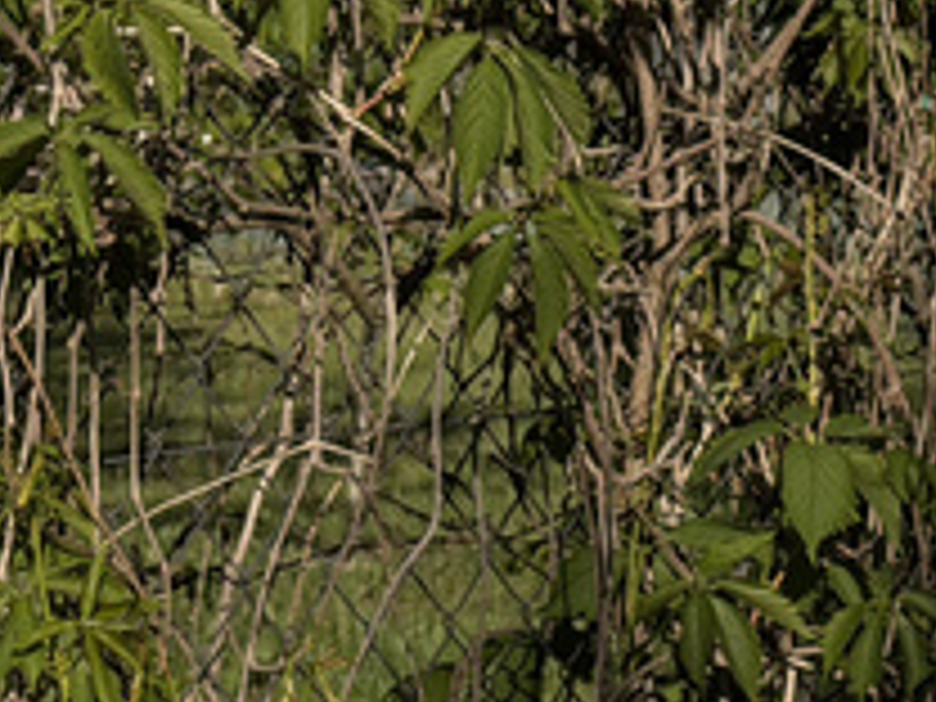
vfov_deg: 7.5
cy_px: 104
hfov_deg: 10.0
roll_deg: +1.0
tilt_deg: -2.2
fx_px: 5327
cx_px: 227
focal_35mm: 197
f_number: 1.78
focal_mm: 6.76
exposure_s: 1/16129
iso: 80
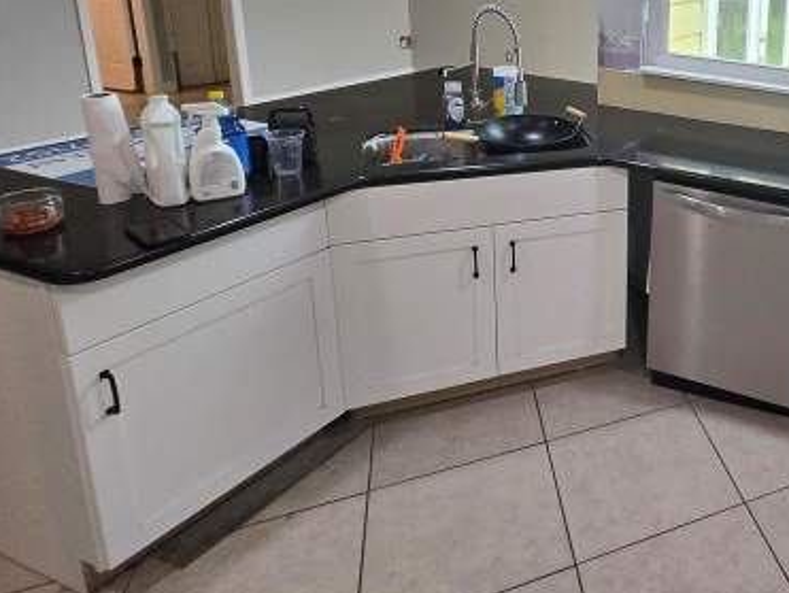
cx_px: 810
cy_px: 89
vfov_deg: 46.2
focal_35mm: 28
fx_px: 639
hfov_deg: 49.8
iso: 125
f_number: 2.2
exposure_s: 1/60
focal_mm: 1.7
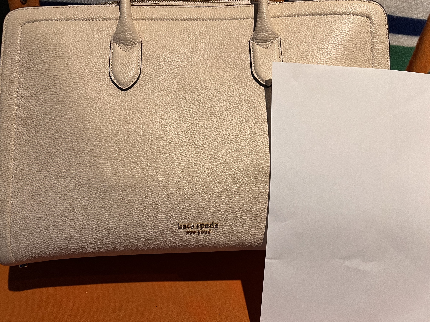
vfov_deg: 53.1
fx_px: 323
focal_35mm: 26
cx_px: 215
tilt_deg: -52.2
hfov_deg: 67.3
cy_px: 161
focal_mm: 5.7
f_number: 1.5
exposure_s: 1/60
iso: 80
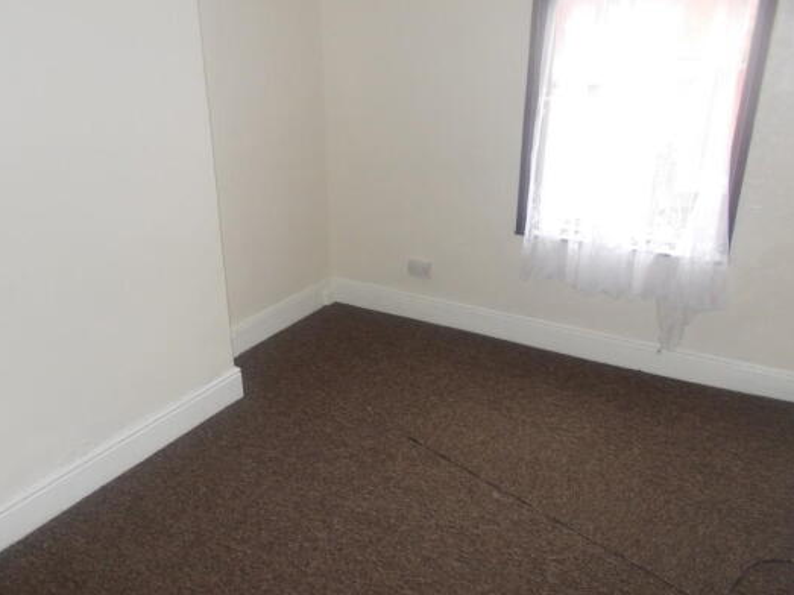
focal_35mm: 29
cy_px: 307
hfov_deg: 61.6
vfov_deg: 48.2
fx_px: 665
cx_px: 367
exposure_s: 1/25
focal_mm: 4.6
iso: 200
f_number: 3.2
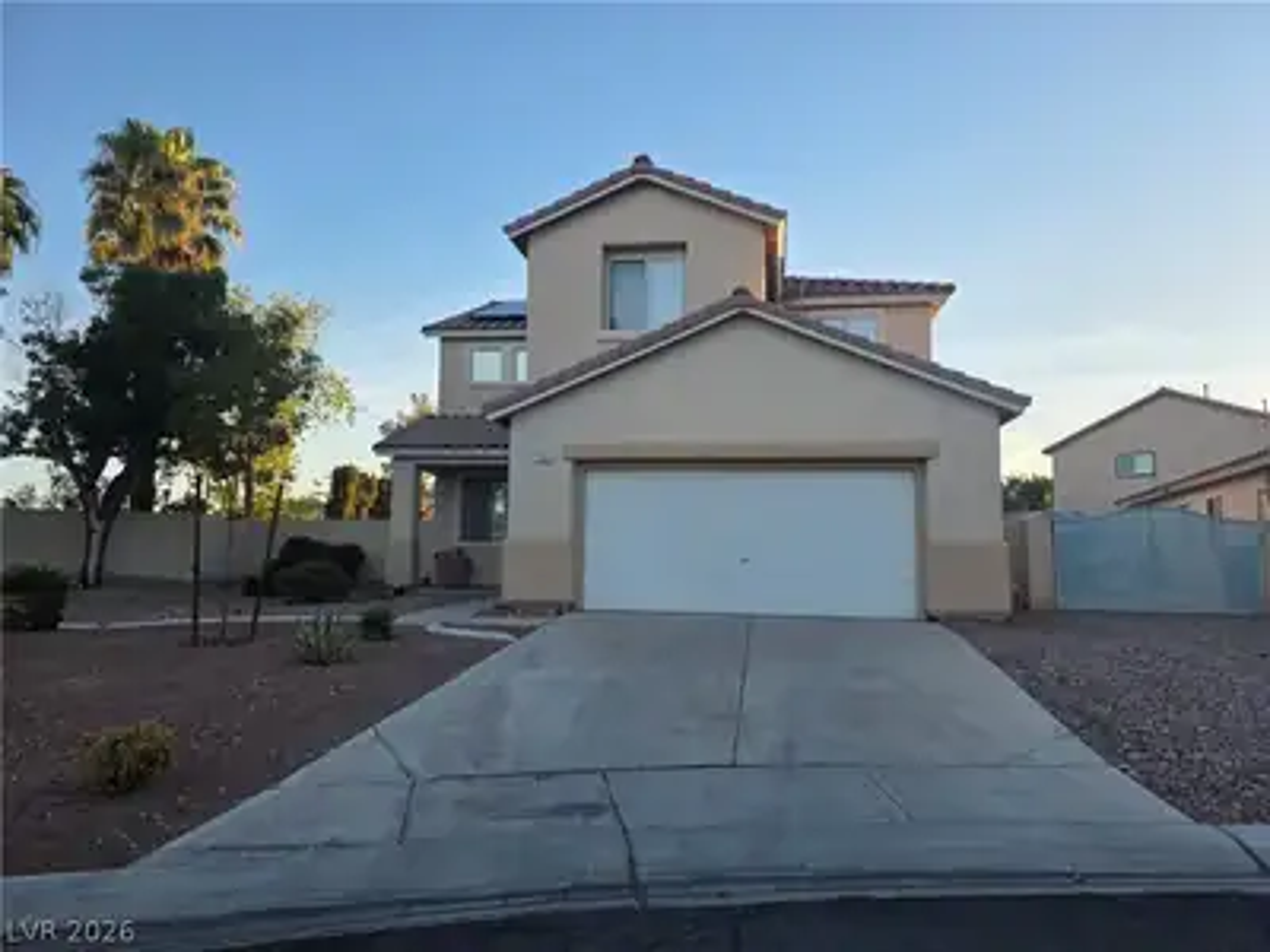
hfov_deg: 73.9
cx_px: 635
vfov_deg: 58.9
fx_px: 844
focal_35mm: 23
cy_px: 476
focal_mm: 6.3
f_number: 1.7
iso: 80
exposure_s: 1/1814
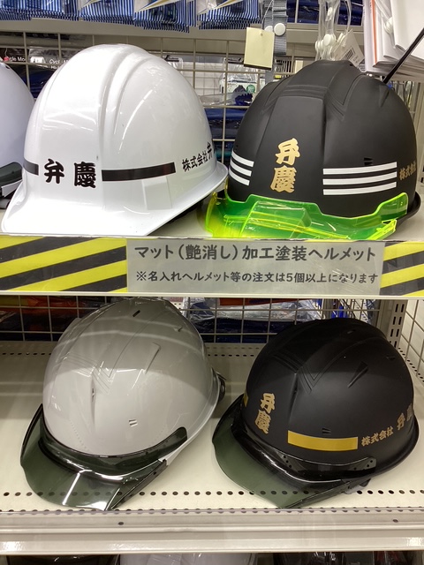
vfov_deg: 58.4
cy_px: 282
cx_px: 212
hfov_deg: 45.4
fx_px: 506
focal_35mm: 31
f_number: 2.4
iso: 80
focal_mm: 3.3
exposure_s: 1/60
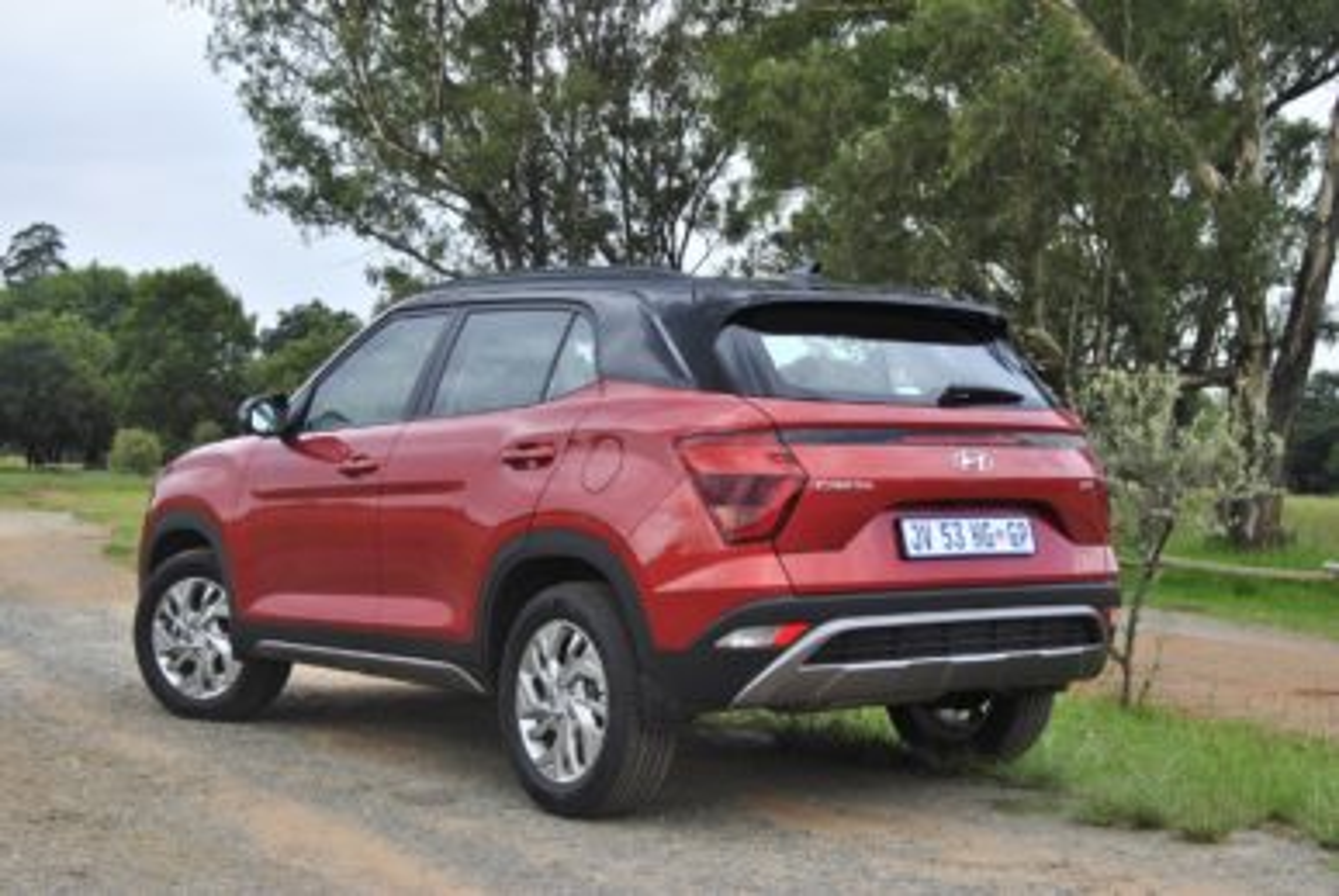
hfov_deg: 35.0
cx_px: 670
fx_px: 2122
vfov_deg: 23.8
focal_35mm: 57
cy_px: 448
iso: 200
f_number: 9
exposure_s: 1/160
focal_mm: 38
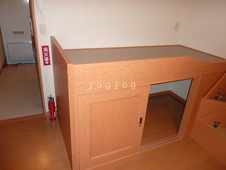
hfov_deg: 69.4
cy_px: 85
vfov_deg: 54.9
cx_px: 113
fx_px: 163
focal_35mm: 25
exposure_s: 1/30
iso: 200
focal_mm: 4.1
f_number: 3.3
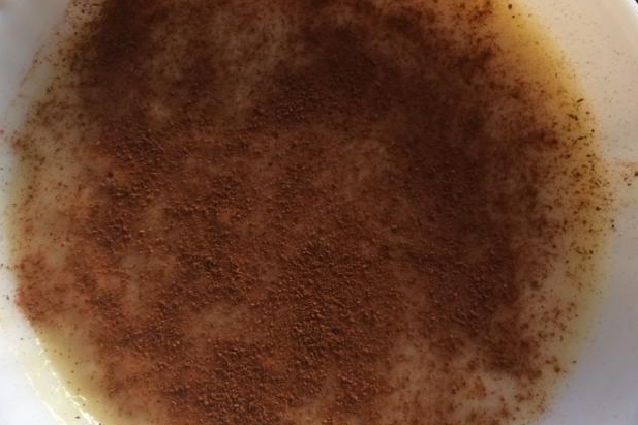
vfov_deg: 29.8
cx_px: 298
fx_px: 797
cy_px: 185
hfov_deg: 43.6
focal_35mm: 45
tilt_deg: -83.0
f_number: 2.2
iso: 160
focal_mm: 4.15
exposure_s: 1/33
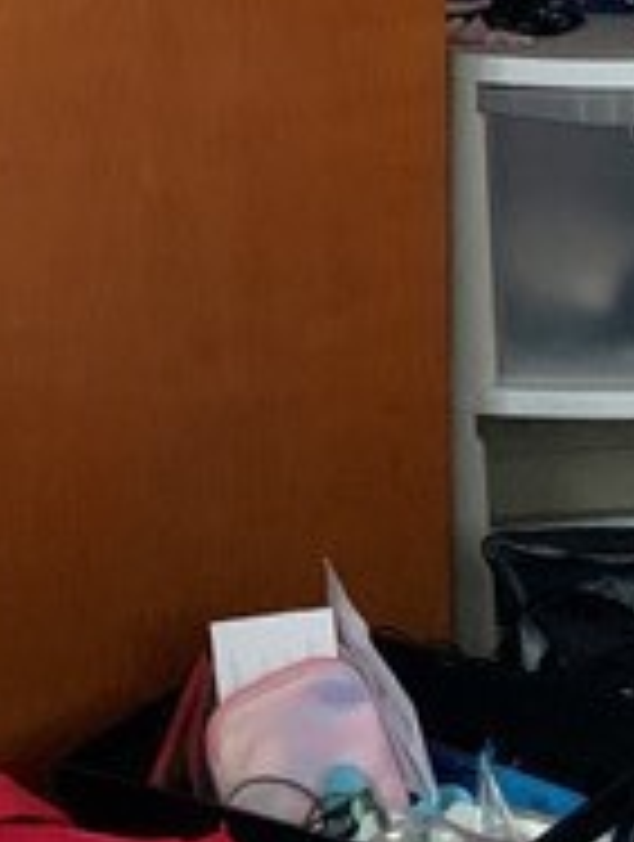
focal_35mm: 142
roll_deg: +1.7
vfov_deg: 13.7
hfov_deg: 10.5
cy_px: 68
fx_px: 3456
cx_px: 229
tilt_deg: -9.7
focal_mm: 4.25
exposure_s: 1/30
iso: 640
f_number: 1.8
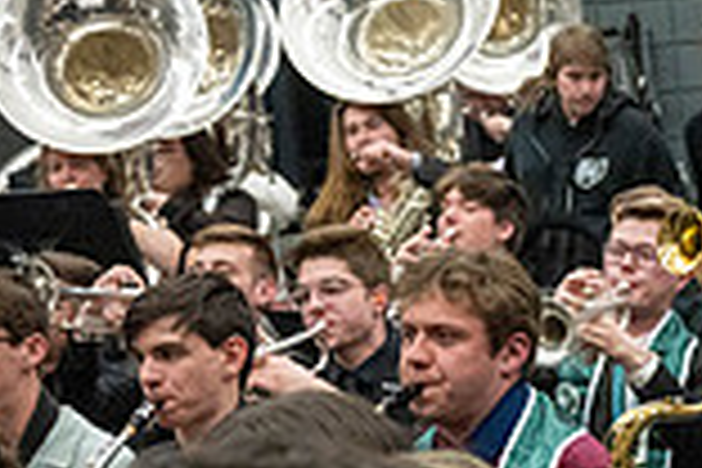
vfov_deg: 8.6
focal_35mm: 156
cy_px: 668
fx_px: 3042
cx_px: 1220
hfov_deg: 12.2
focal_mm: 42
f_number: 4
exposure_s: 1/500
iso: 10000
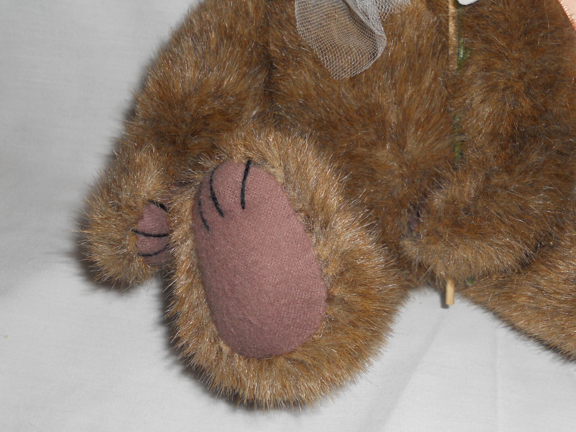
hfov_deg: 42.4
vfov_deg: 32.9
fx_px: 732
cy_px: 200
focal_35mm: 44
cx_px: 384
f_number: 8.8
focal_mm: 5.8
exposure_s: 1/25
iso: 80
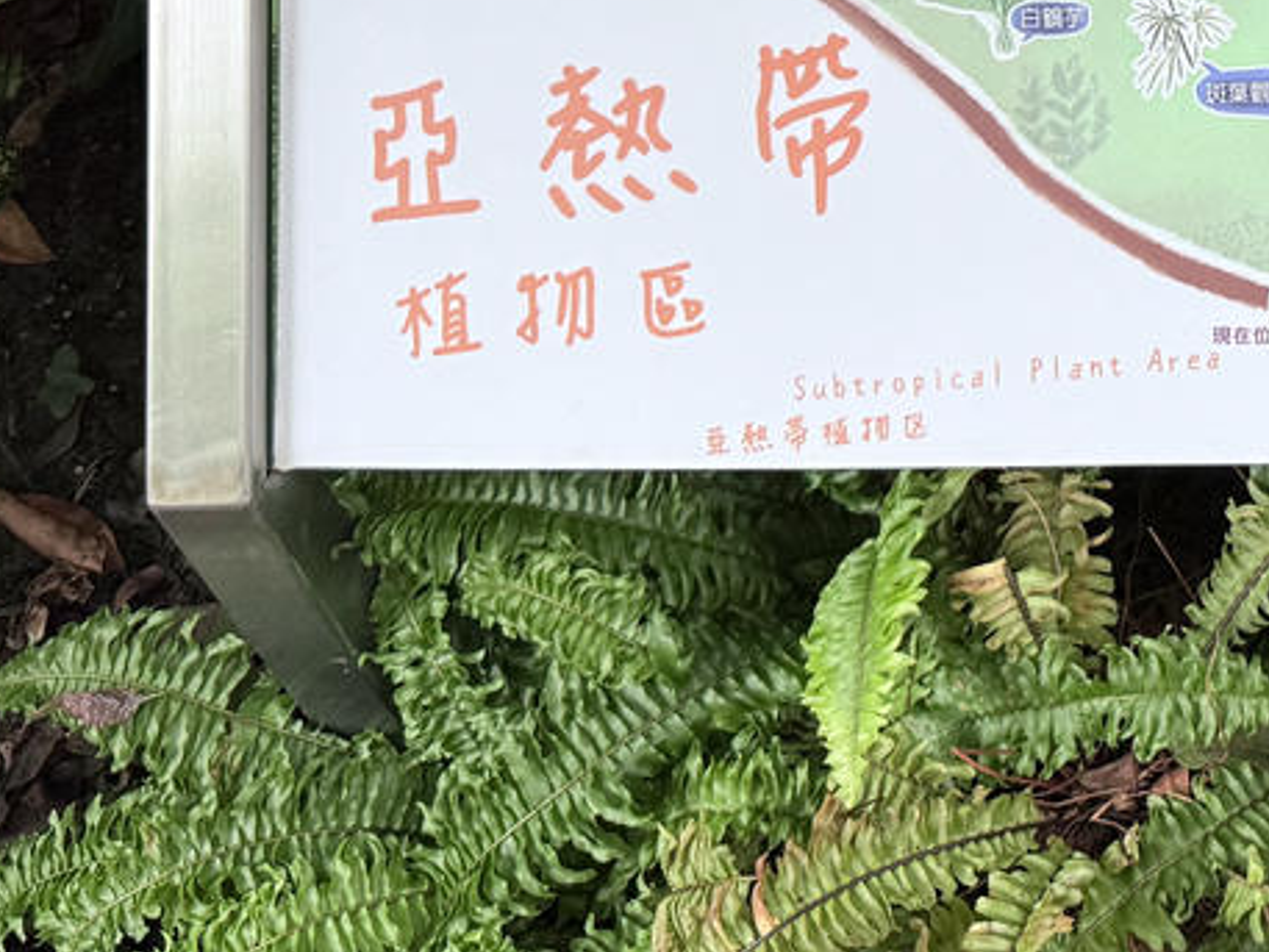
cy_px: -150
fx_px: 2310
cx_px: 1472
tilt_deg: -45.0
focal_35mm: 63
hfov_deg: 27.5
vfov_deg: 21.8
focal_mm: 6.76
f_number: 1.78
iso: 200
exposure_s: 1/118
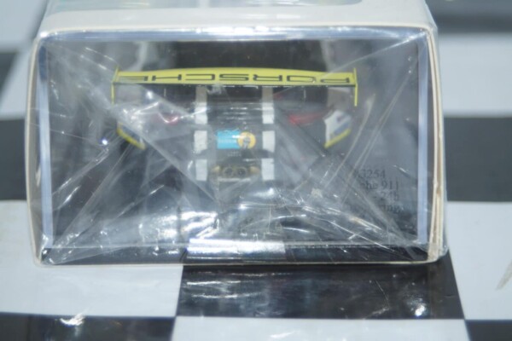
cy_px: 170
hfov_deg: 17.1
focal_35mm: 120
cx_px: 256
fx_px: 1707
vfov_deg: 11.4
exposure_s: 1/100
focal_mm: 80
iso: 250
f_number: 5.6
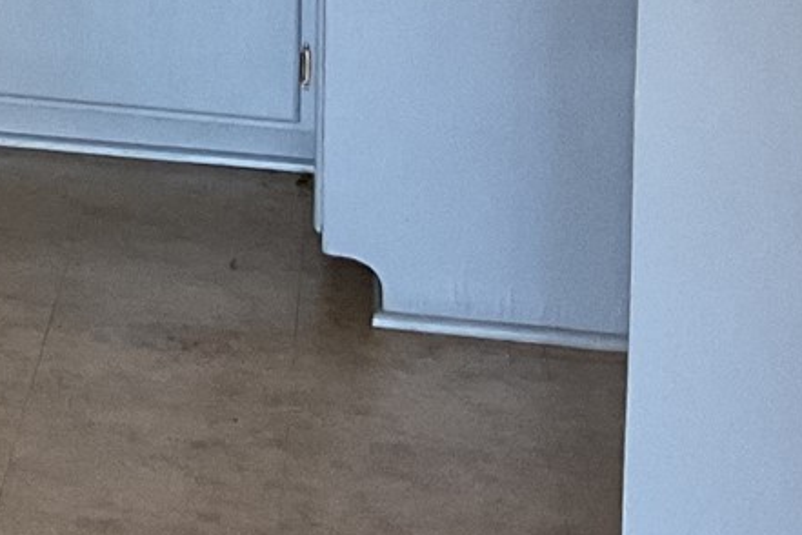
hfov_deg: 13.5
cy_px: -650
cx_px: -516
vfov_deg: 9.0
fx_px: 3119
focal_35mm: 140
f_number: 1.8
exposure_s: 1/60
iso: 125
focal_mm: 3
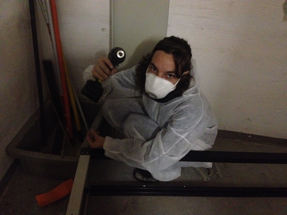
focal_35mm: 35
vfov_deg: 40.7
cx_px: 144
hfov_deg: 52.6
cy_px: 108
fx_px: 290
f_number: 2.4
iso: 800
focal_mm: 4.28
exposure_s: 1/15
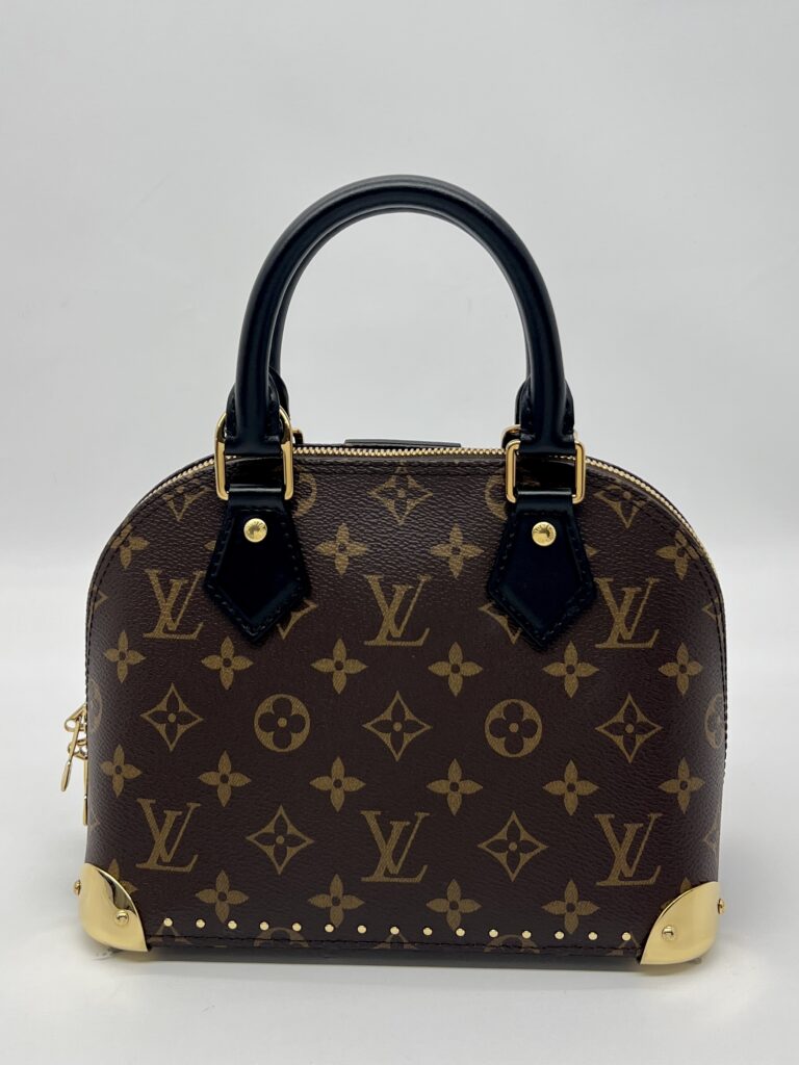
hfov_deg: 53.1
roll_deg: +0.5
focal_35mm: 26
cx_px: 400
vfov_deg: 67.3
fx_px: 800
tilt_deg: -12.4
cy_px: 532
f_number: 1.5
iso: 40
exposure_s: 1/166
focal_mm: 5.7
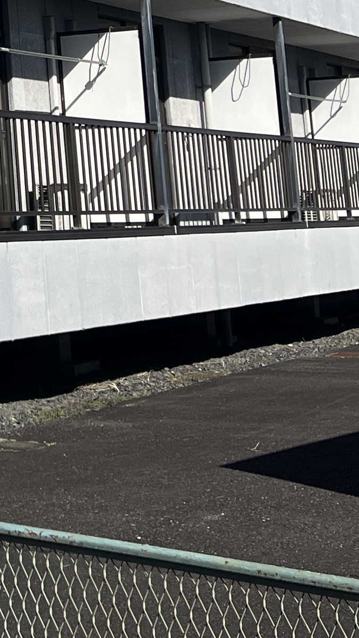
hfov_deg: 11.8
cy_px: -133
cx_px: -276
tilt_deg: +12.3
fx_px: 1608
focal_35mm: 95
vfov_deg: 20.9
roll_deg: +1.6
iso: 50
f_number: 1.5
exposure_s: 1/6579
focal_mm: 5.7
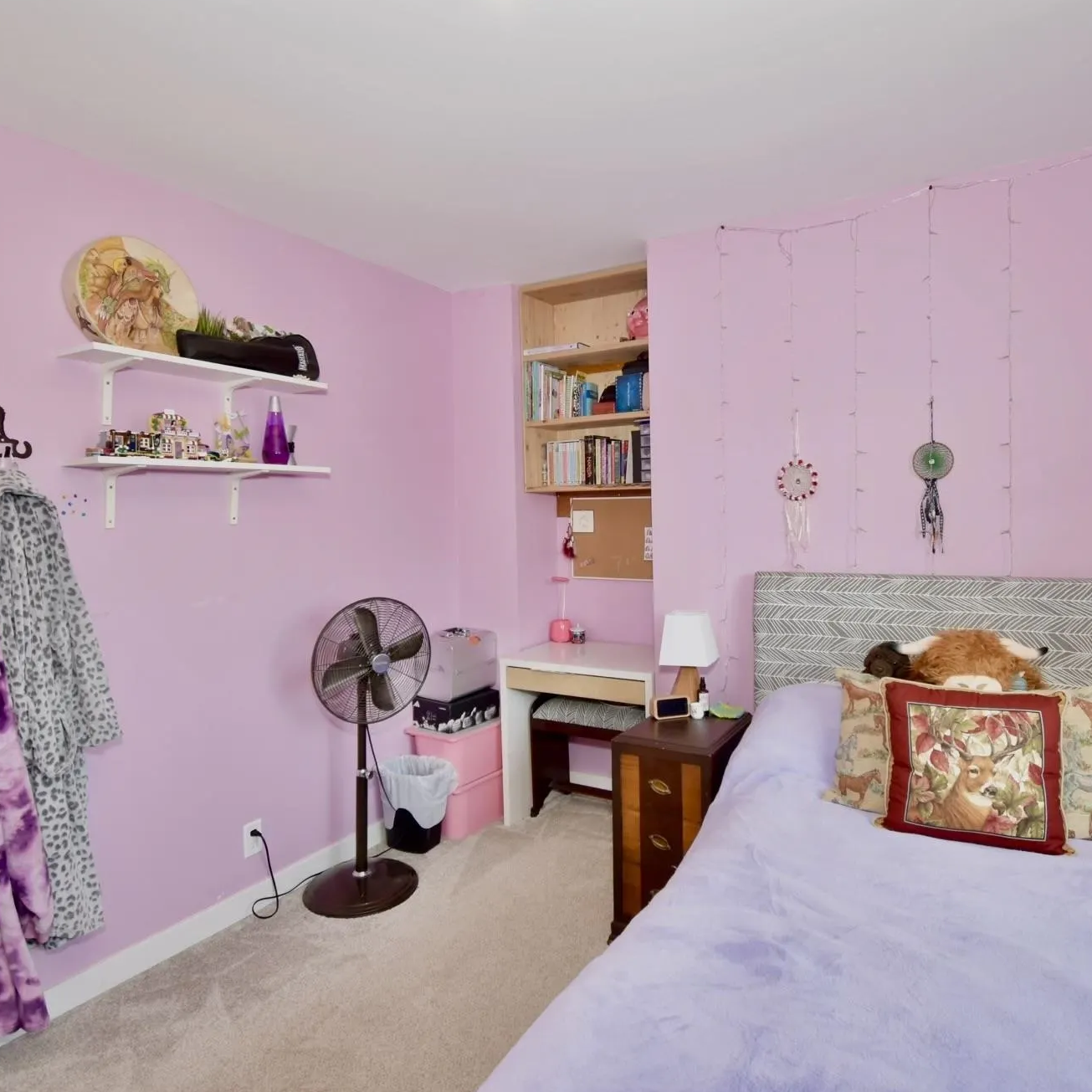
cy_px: 532
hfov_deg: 74.7
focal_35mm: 20
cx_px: 580
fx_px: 714
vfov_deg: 74.8
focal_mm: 10
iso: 400
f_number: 4.5
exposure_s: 1/50
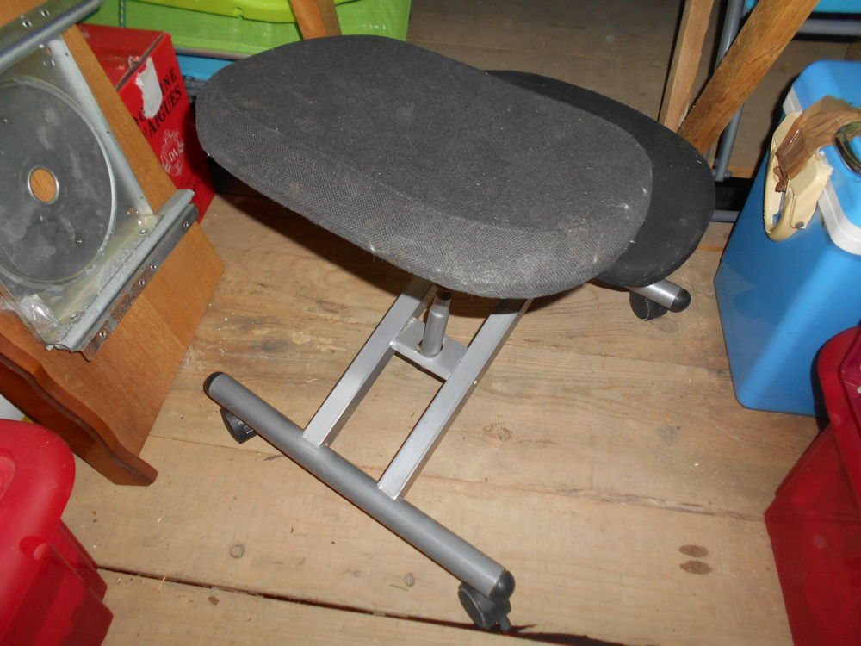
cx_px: 430
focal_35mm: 26
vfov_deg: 53.1
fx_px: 647
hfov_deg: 67.3
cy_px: 323
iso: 200
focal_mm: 4.6
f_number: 3.2
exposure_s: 1/25
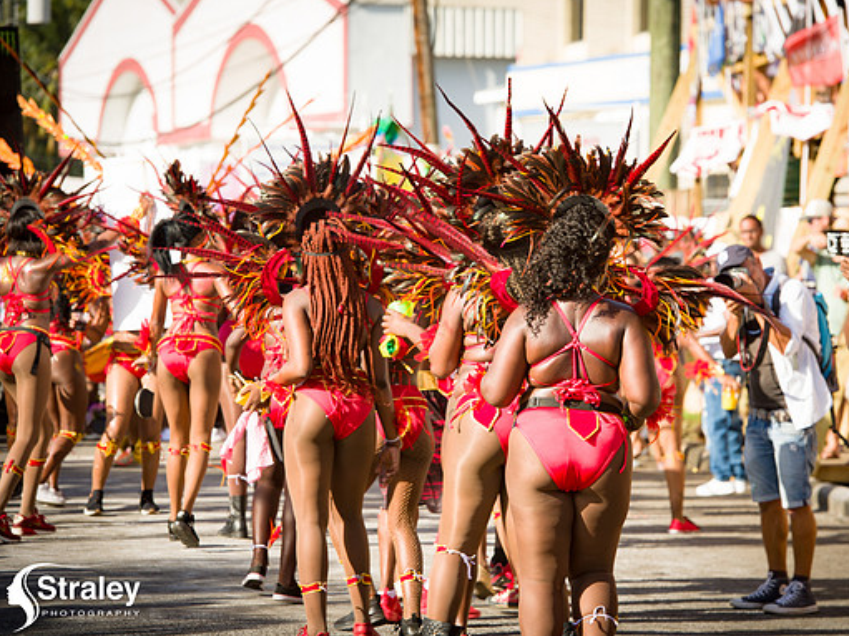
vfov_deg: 8.2
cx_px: 474
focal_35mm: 180
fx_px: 4414
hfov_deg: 11.0
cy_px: 317
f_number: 7.1
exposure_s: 1/200
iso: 100
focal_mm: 165
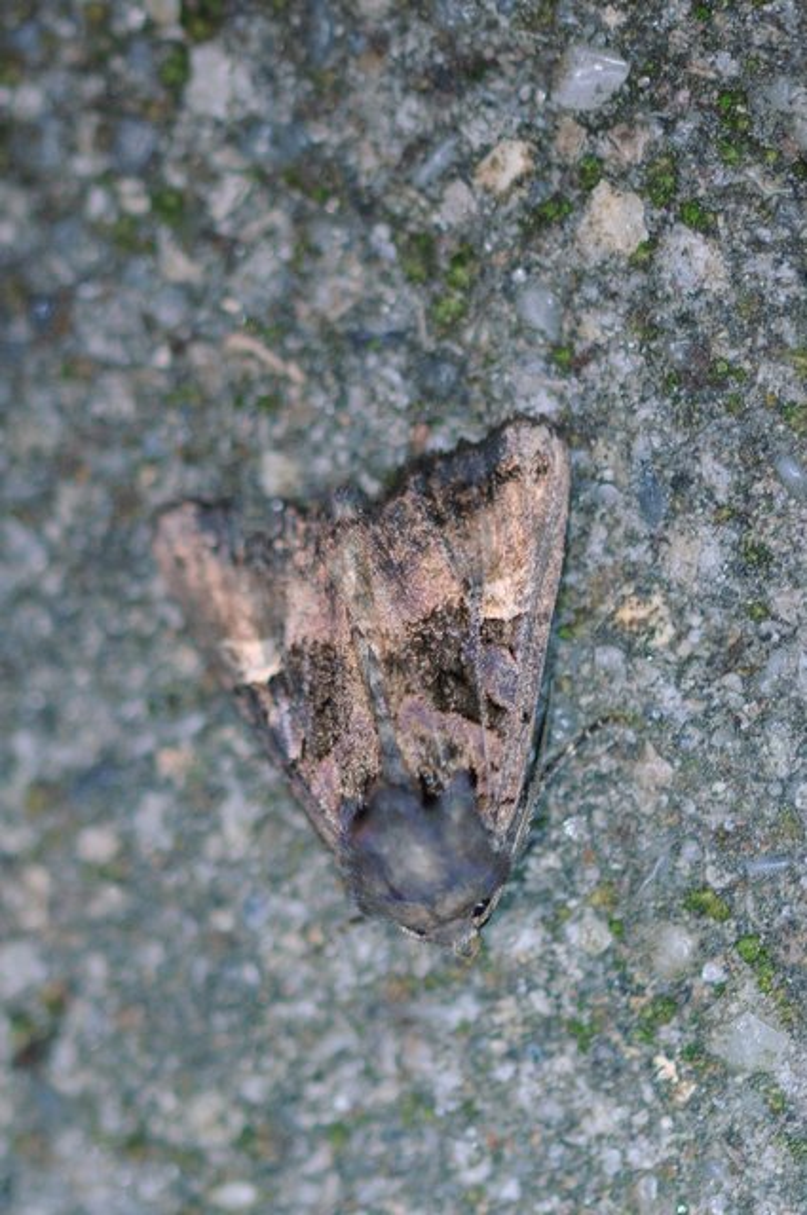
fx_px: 5310
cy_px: 608
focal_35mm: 158
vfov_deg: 13.1
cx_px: 404
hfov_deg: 8.7
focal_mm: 105
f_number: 3.8
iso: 640
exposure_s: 1/100
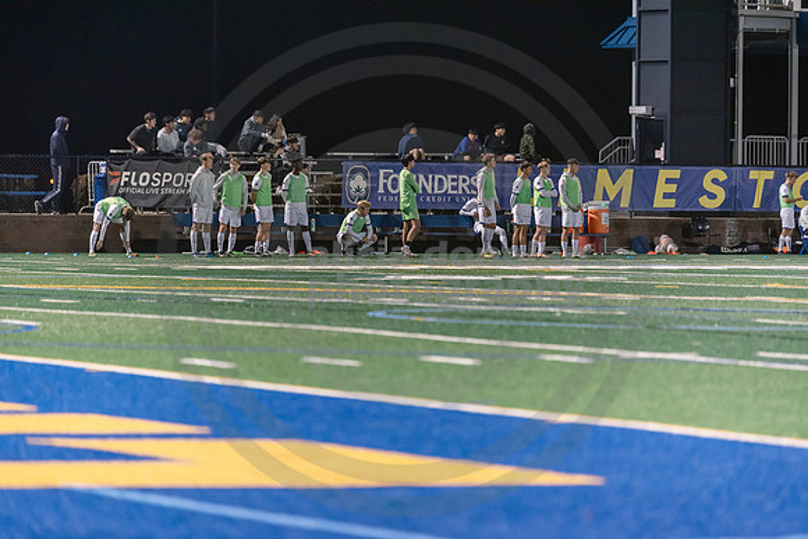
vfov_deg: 6.9
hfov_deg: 10.3
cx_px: 404
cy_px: 270
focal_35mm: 200
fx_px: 4490
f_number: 2.8
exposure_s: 1/640
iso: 3200
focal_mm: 200
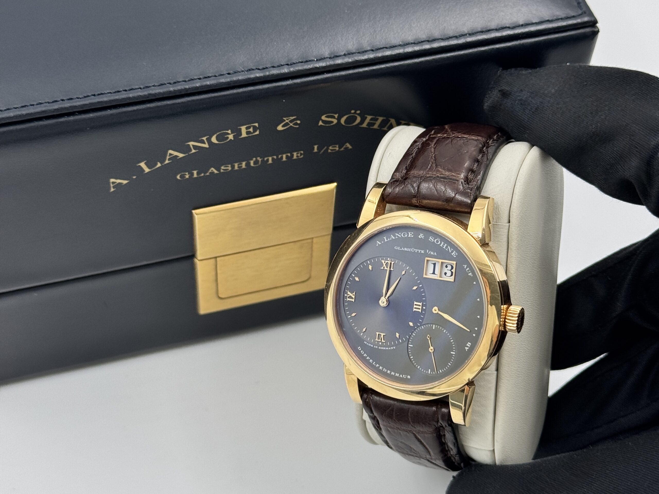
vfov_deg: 30.3
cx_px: 330
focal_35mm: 48
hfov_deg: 39.7
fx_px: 914
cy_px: 247
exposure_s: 1/200
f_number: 1.78
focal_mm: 6.76
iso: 64
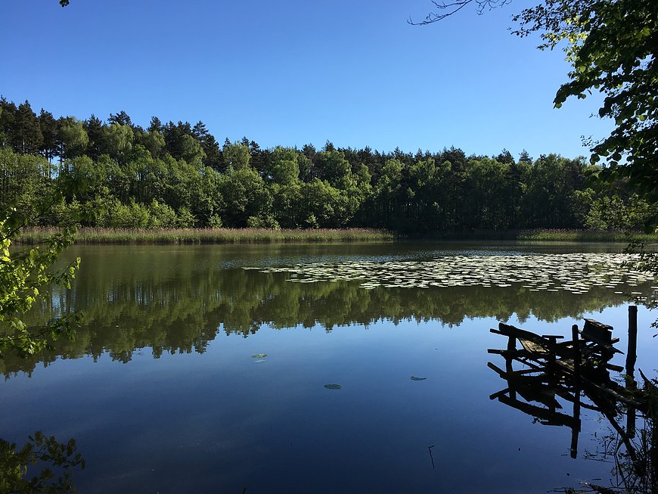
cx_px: 337
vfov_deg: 46.8
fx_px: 570
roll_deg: -0.9
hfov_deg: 59.9
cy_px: 248
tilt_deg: -2.2
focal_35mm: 30
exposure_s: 1/1451
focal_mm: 4.15
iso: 25
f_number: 2.2
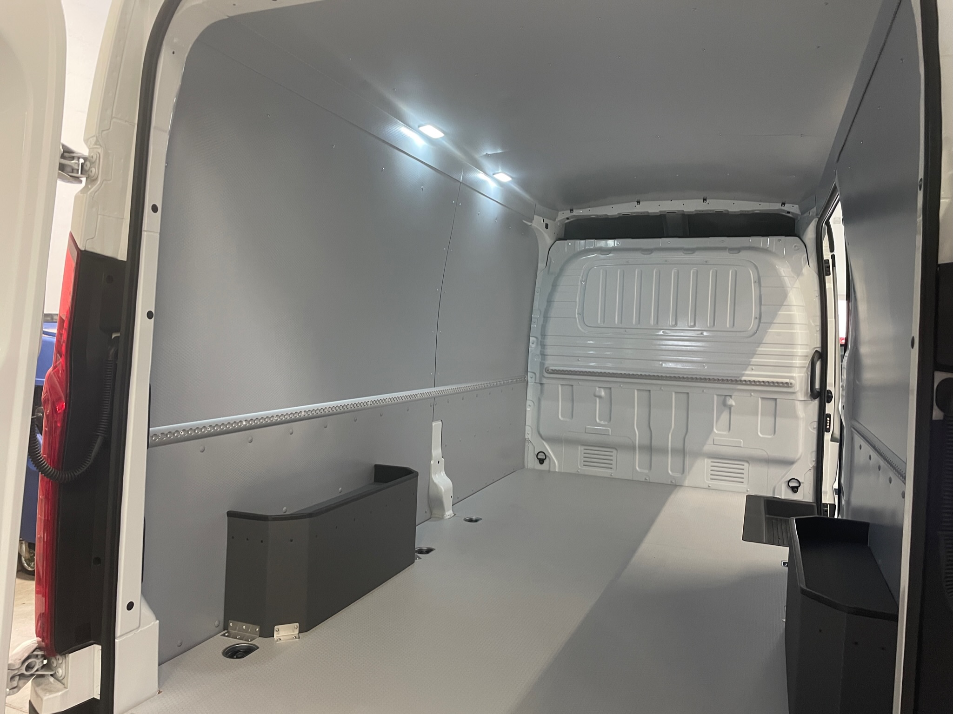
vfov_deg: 53.0
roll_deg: -1.8
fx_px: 716
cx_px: 476
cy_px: 357
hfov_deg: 67.3
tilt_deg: -1.1
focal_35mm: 26
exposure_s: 1/50
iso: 250
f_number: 1.6
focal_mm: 4.2
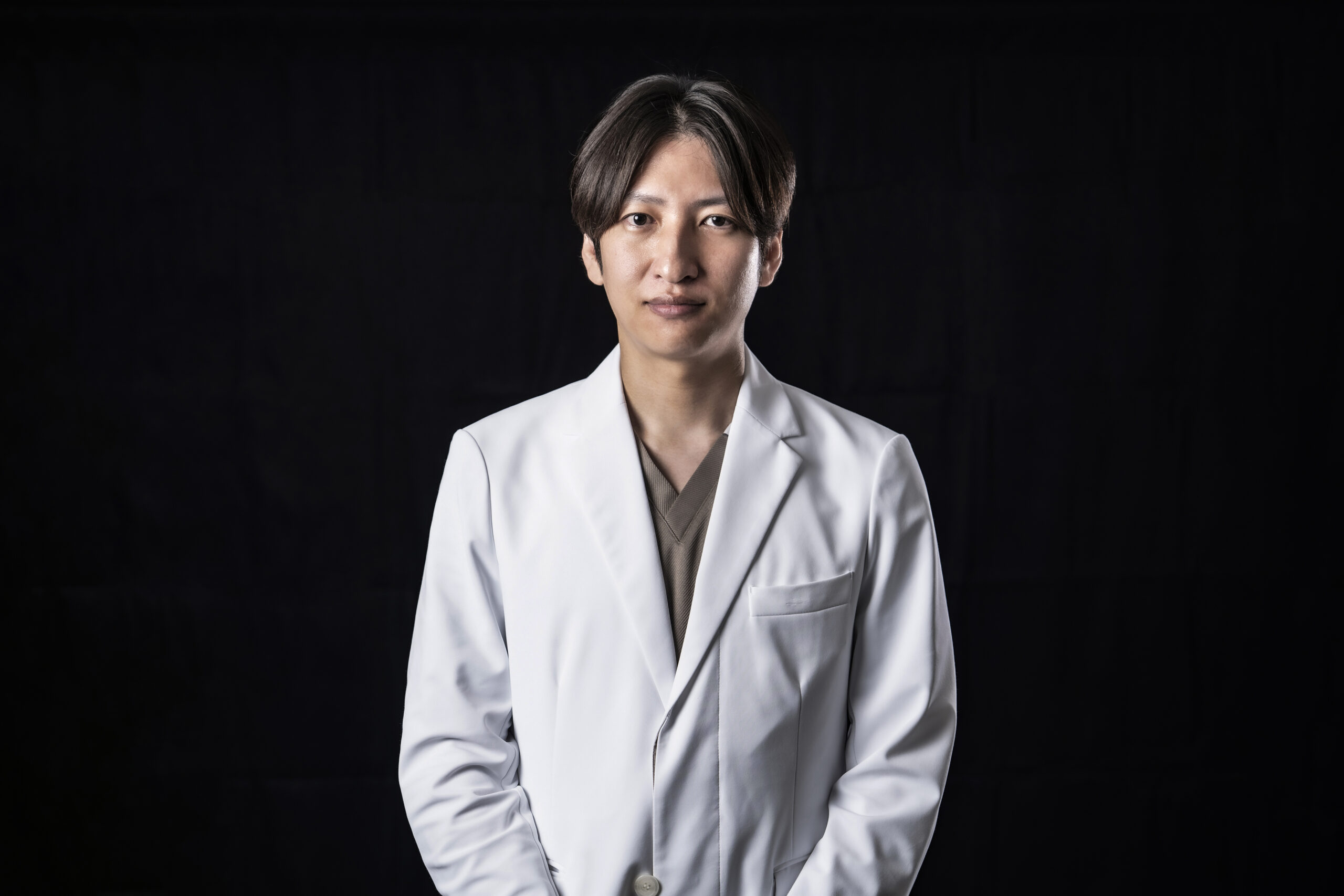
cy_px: 448
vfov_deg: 19.5
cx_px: 672
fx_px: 2613
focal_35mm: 70
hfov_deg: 28.8
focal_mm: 70
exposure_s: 1/125
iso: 125
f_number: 2.8
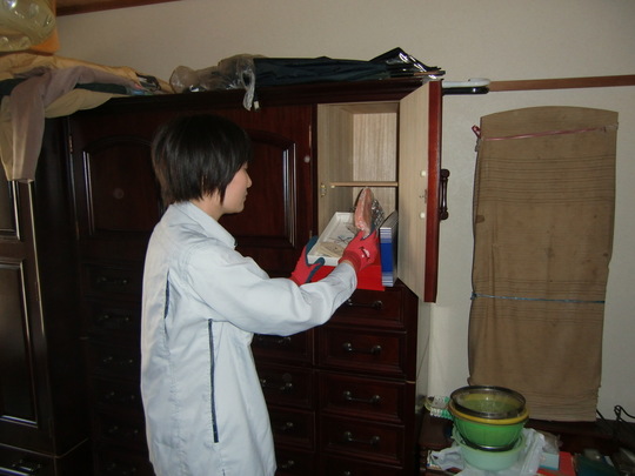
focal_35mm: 24
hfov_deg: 71.6
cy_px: 238
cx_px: 318
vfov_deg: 56.8
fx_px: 440
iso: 125
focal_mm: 4.3
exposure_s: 1/50
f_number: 3.2
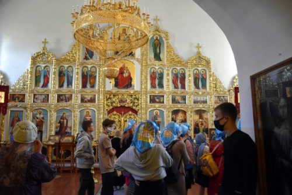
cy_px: 98
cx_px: 146
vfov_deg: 43.7
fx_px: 243
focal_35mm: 30
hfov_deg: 61.9
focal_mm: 20
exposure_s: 1/60
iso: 2500
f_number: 3.5
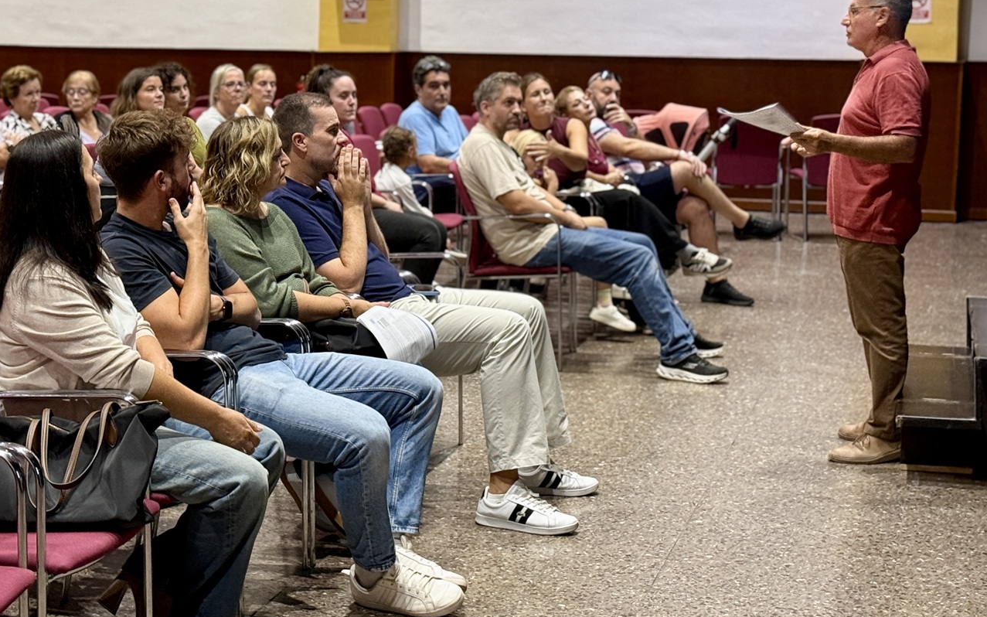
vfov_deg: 25.3
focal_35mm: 51
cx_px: 493
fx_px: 1372
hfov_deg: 39.6
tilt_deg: -5.6
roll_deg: -2.7
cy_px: 250
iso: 250
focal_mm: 6.76
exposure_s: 1/50
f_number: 1.78
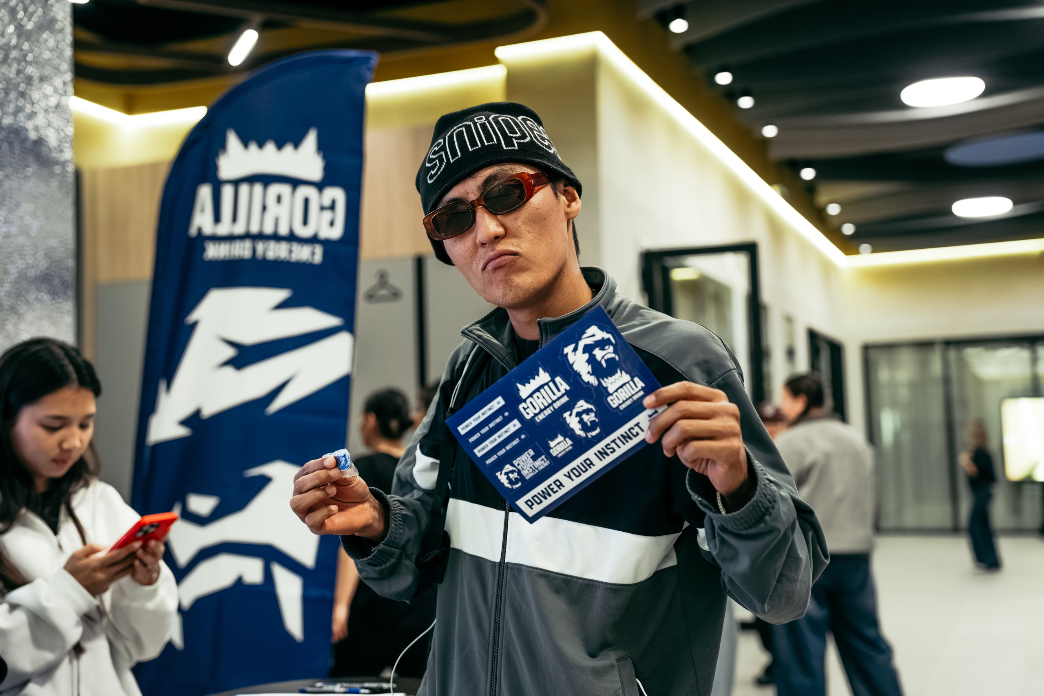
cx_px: 522
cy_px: 348
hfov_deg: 43.6
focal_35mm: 45
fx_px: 1305
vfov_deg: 29.9
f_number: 2.8
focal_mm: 45
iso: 1000
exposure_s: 1/320
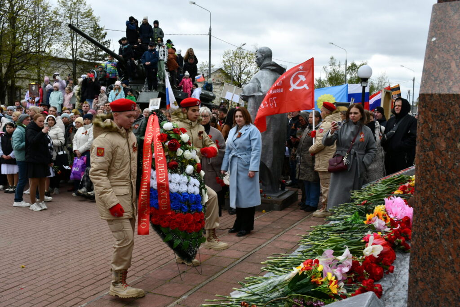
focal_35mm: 36
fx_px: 460
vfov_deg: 36.9
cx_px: 230
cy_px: 154
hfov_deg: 53.1
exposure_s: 1/250
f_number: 8
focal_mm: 24
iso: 200
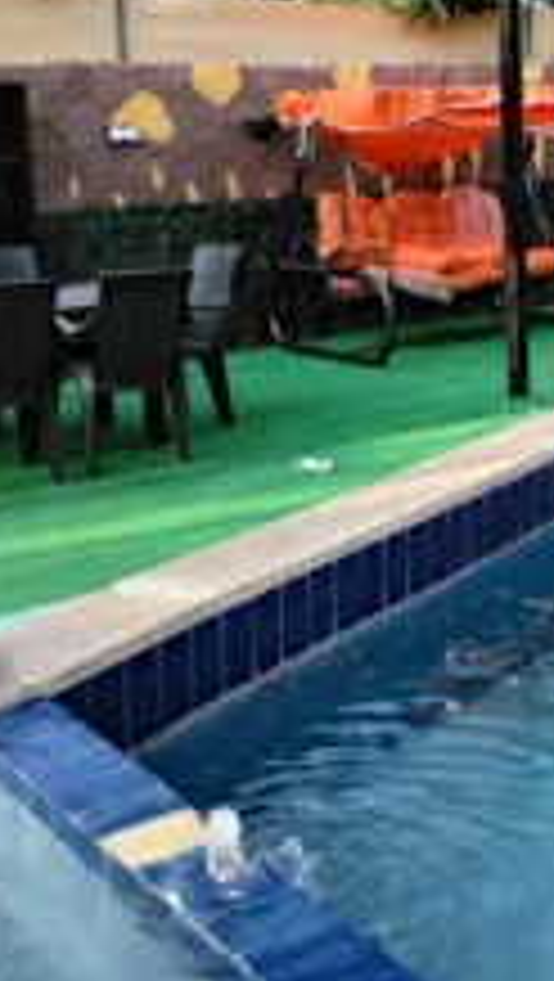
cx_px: 509
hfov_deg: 21.7
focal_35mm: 54
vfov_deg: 37.9
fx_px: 1407
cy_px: 306
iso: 100
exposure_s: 1/128
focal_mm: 4.05
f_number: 1.8
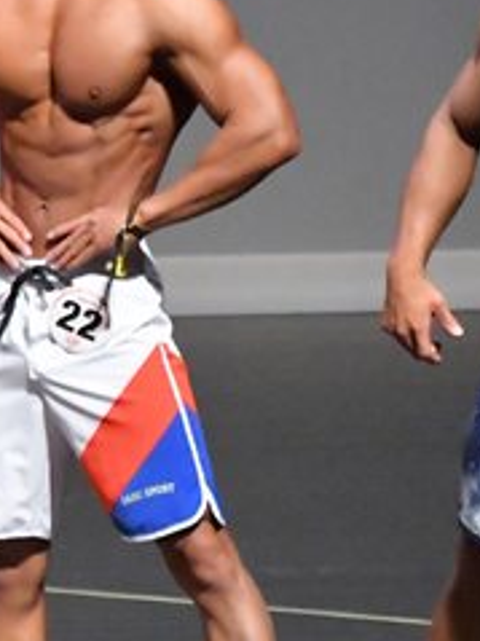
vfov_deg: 2.0
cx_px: 334
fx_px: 18153
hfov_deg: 1.5
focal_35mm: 981
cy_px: 306
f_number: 5.6
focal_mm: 210
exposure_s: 1/400
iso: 18000
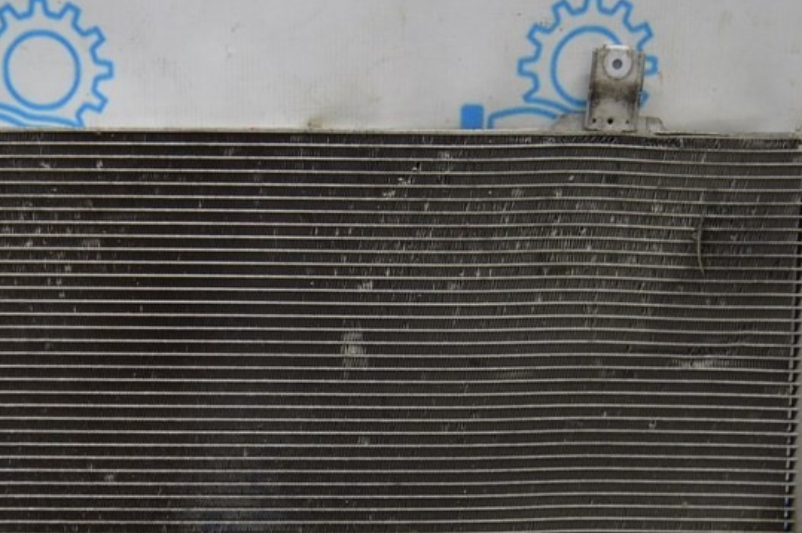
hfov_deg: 34.7
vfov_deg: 23.5
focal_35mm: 57
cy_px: 386
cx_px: 265
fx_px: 1268
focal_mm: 20
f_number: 4
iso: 400
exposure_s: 1/60
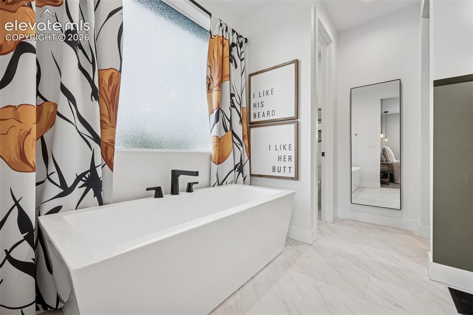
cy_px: 158
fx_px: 197
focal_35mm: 15
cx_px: 236
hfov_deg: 100.4
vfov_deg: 77.3
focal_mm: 15
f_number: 11
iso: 100
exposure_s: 1/4
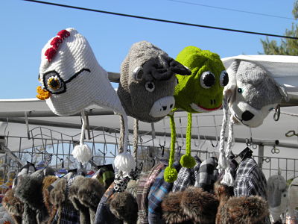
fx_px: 964
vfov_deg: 13.2
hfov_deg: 17.6
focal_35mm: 112
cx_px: 149
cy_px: 112
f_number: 5.6
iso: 50
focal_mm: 20.2
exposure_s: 1/250
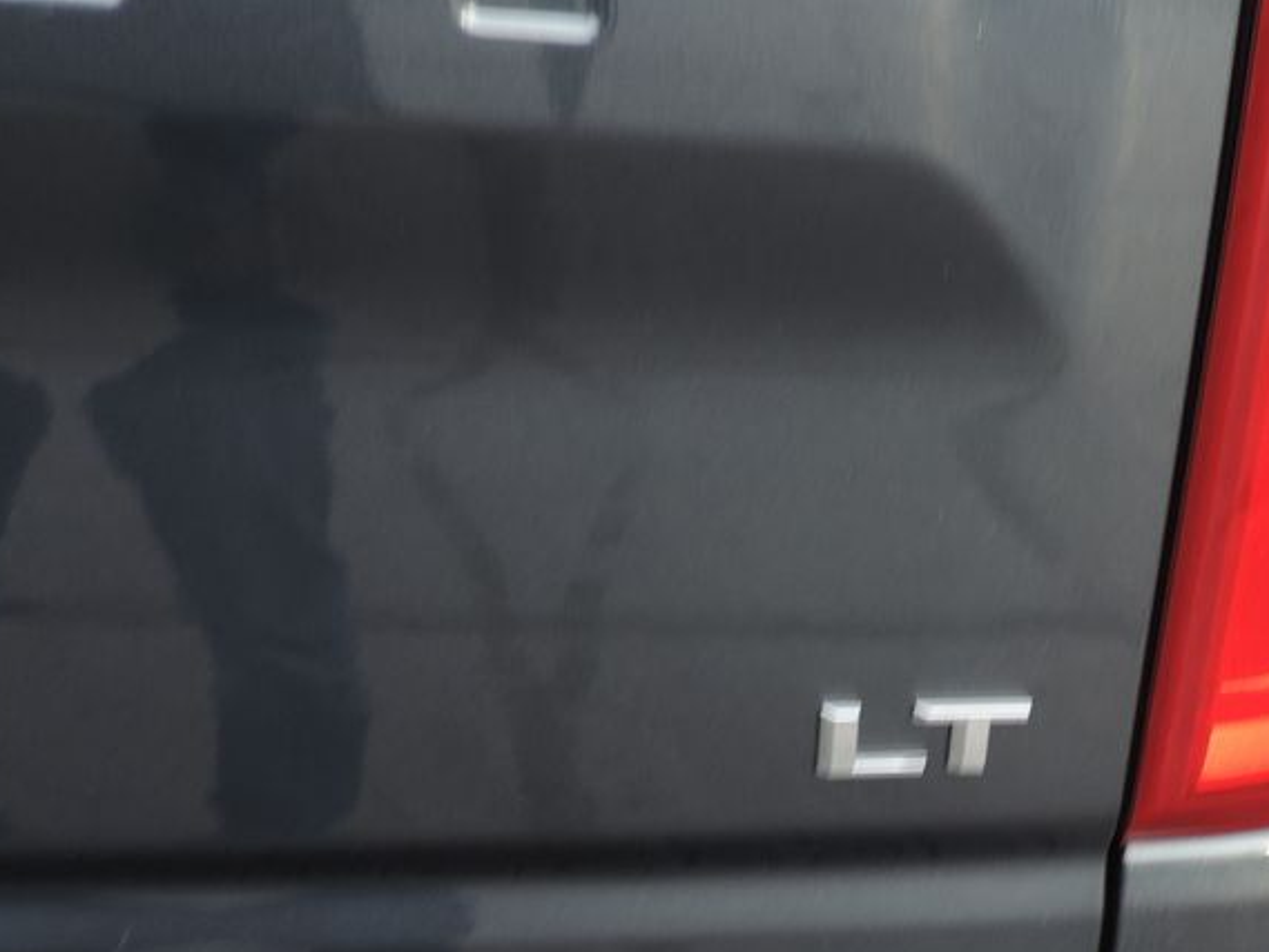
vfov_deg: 26.4
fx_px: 1980
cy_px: 800
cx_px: 1082
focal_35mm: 54
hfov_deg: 34.1
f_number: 3
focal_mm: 4.3
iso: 80
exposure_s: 1/40
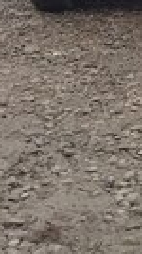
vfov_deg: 16.5
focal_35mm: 125
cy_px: -51
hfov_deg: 9.3
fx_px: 840
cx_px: 233
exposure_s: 1/100
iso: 50
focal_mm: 3.3
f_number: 2.2
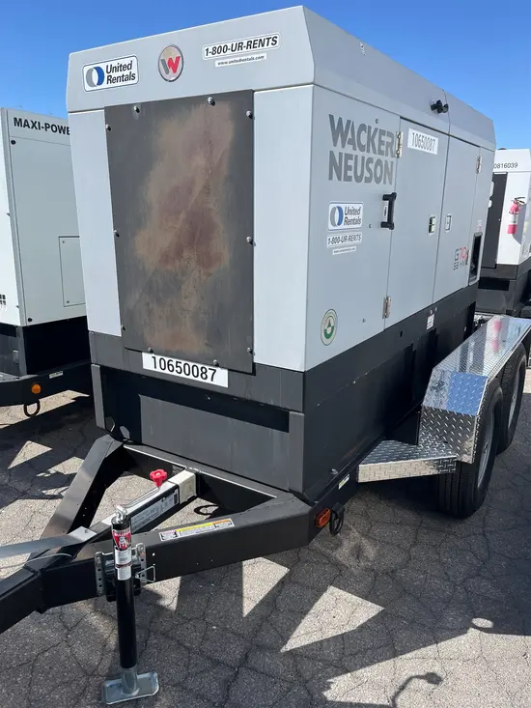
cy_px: 354
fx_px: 532
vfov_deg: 67.3
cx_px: 266
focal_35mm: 26
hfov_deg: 53.1
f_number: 1.6
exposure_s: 1/2688
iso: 50
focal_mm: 5.1
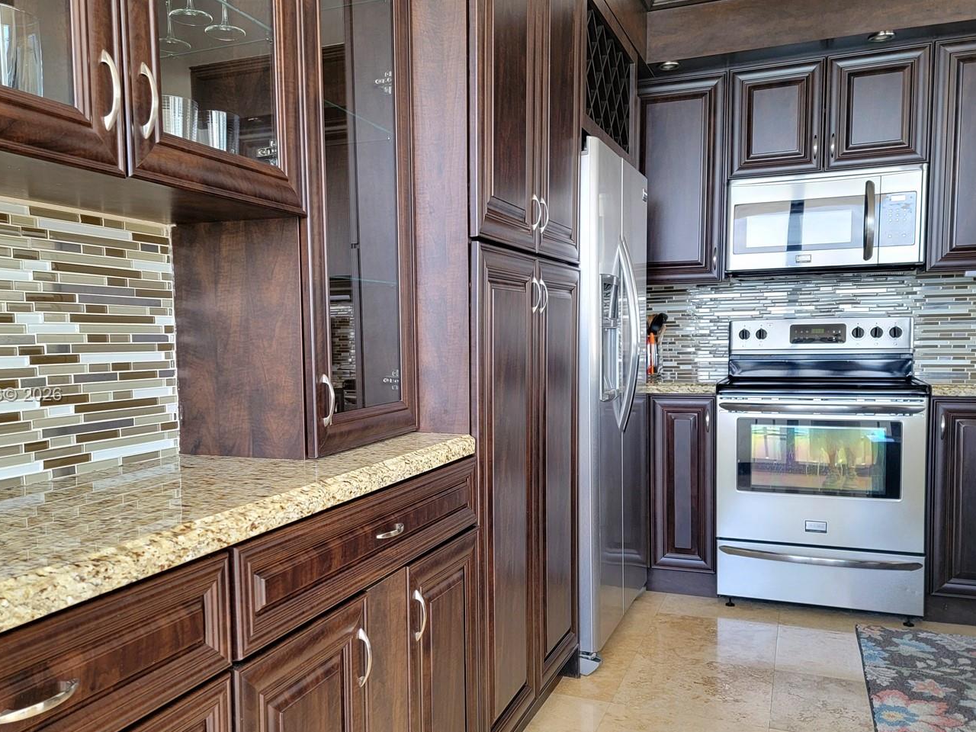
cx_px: 435
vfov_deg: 46.8
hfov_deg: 59.8
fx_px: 846
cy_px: 396
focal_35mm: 30
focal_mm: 6.7
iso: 125
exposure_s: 1/120
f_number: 1.8
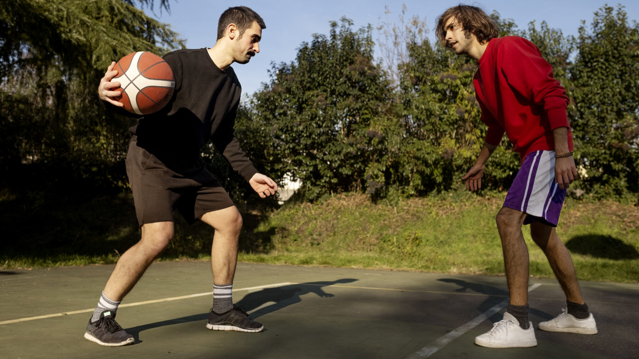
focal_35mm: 37
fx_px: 627
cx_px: 317
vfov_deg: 31.9
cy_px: 151
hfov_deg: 54.0
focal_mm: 23
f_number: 3.2
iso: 320
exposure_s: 1/4000
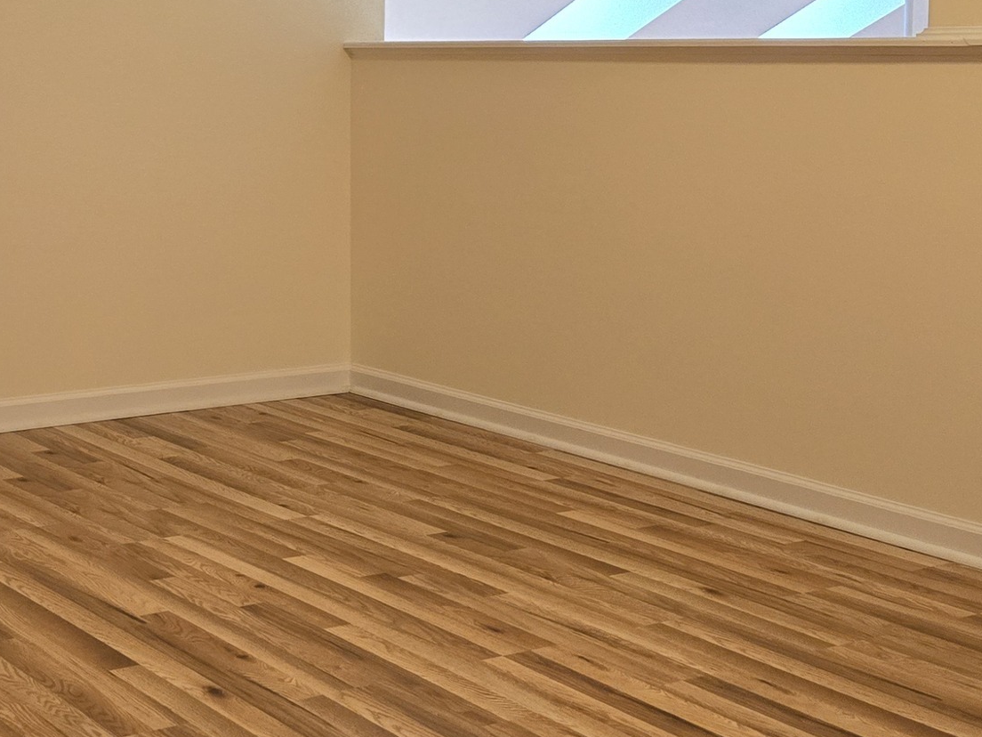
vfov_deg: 22.7
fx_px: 1816
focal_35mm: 64
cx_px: 159
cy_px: 193
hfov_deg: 29.4
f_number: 1.8
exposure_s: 1/120
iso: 500
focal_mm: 5.4
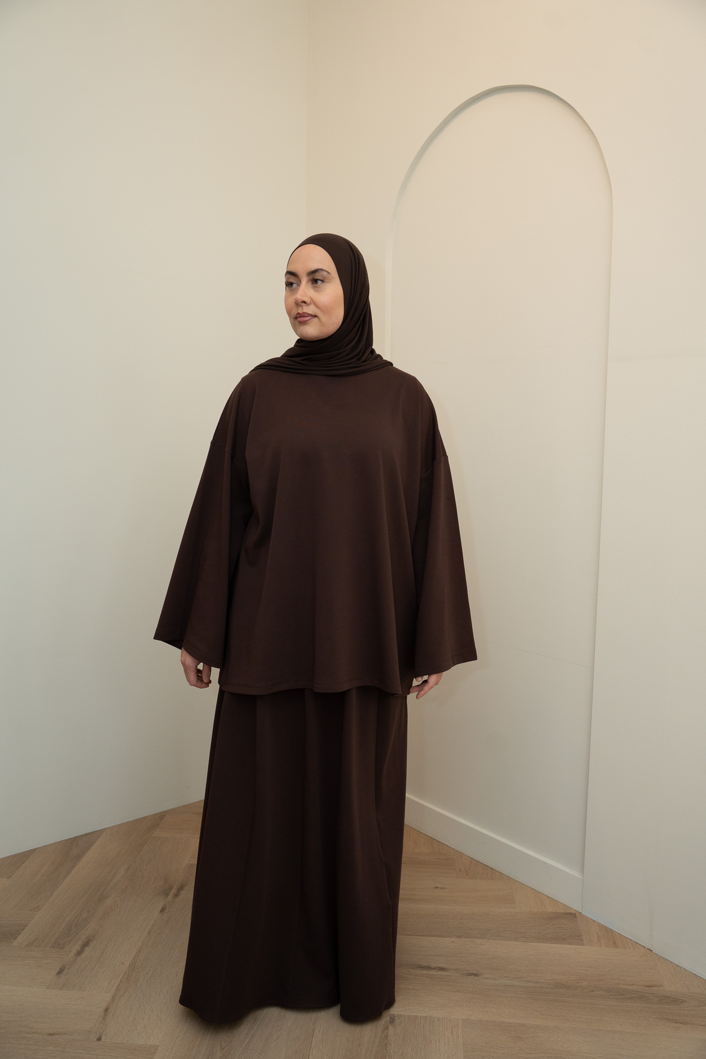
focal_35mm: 30
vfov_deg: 61.9
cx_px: 353
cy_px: 530
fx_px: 883
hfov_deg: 43.6
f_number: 4
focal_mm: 30
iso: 1000
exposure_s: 1/250
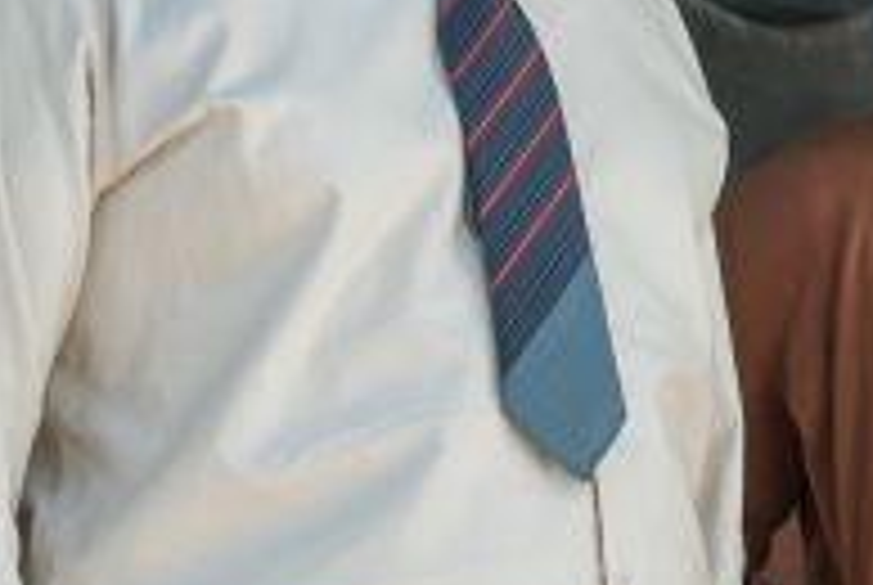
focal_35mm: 316
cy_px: 9
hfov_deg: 6.5
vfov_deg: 4.4
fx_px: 7675
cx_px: 801
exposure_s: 1/250
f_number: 7.1
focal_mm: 105
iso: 320
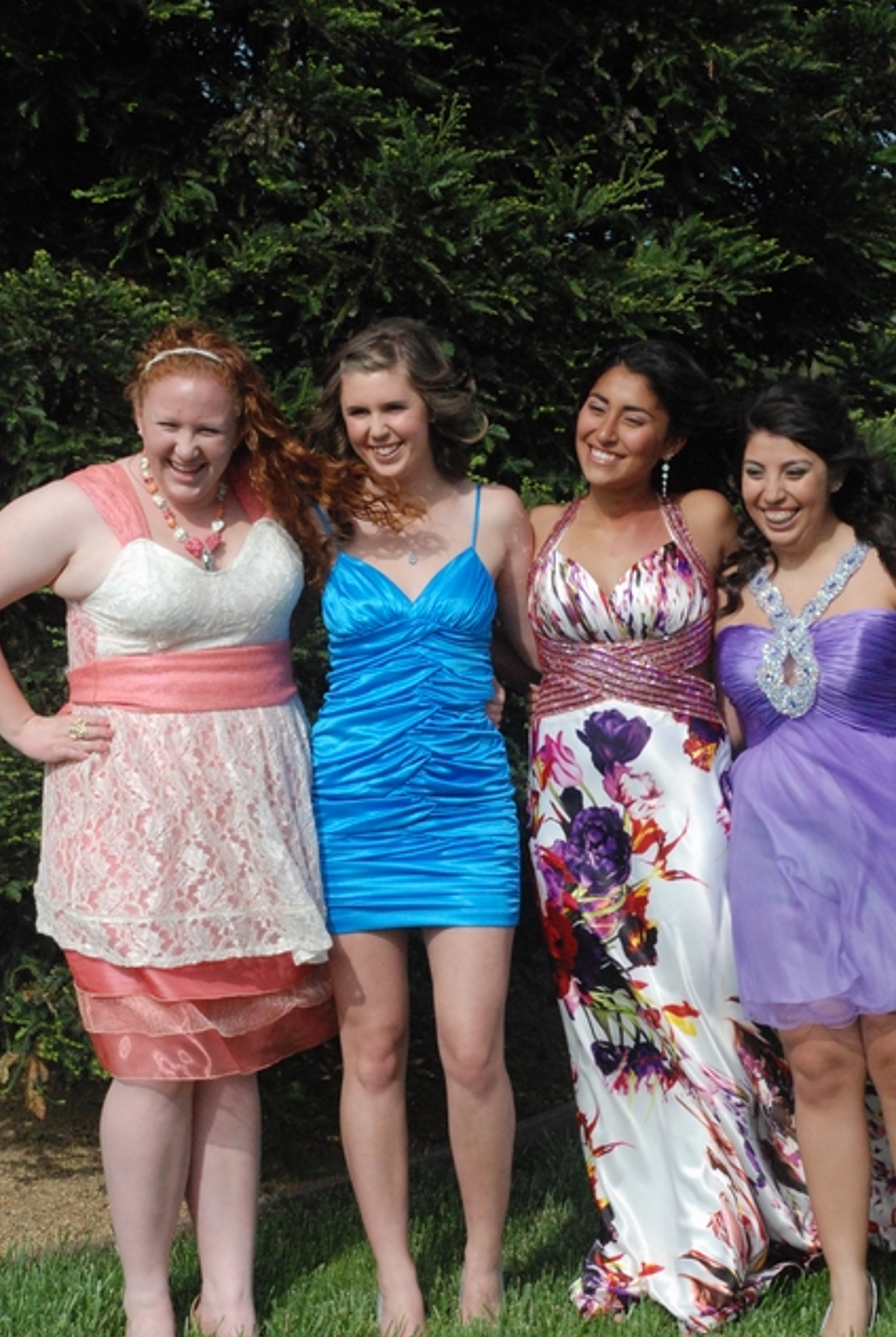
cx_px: 520
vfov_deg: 19.8
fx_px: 3832
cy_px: 775
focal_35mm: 103
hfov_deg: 13.3
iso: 1600
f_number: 11
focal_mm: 58
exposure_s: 1/1600
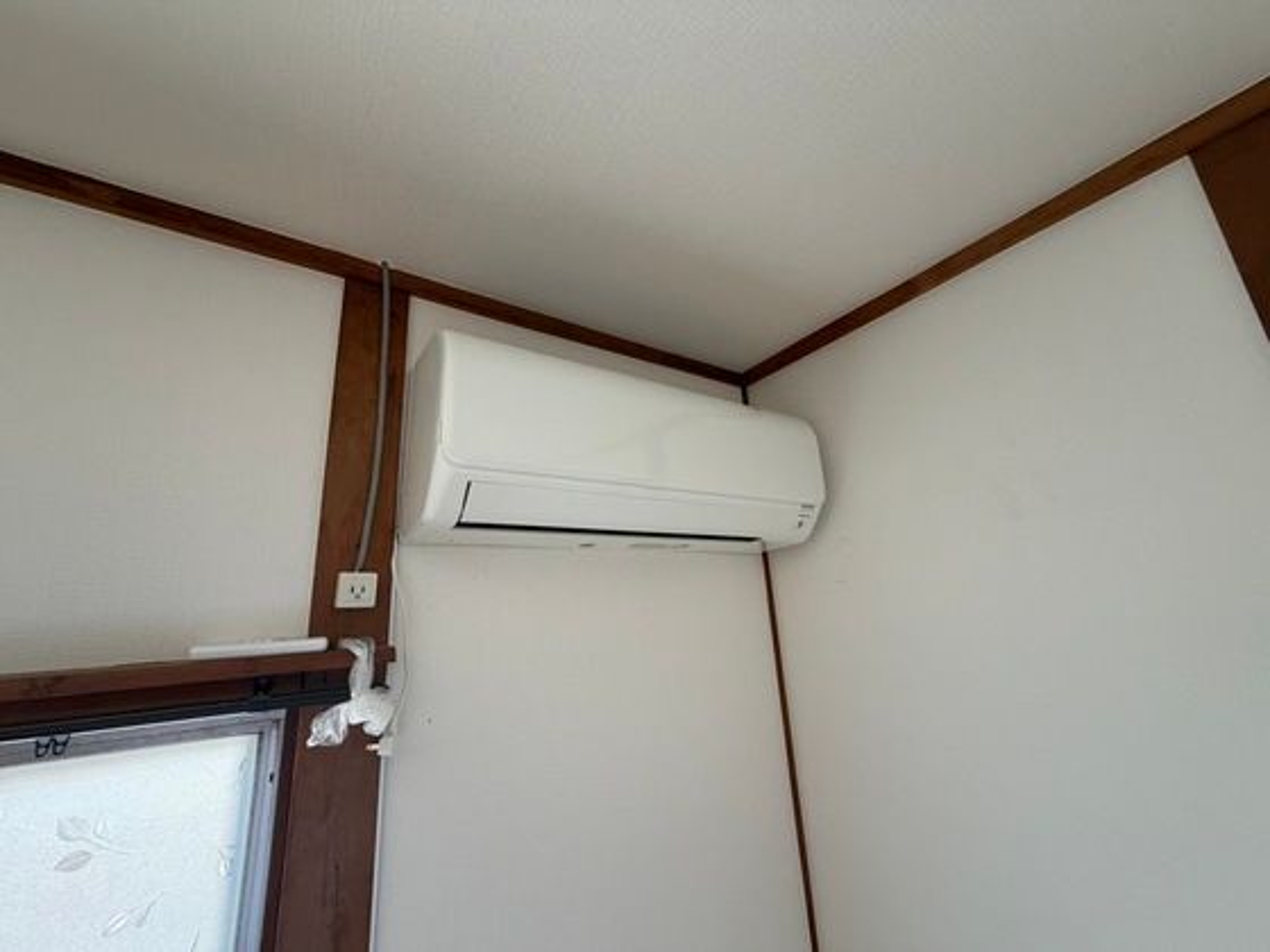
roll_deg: +3.9
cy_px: 476
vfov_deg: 85.7
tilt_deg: +15.2
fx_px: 514
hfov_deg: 102.1
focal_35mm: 14
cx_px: 635
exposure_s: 1/121
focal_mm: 2.22
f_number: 2.2
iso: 250
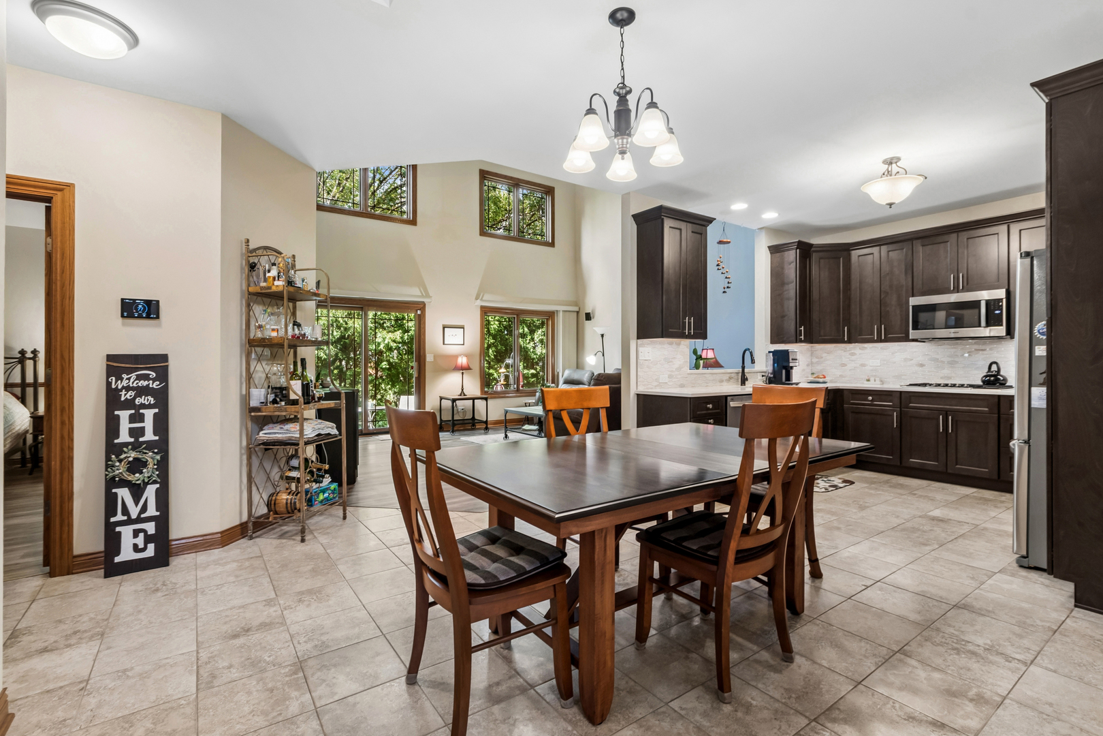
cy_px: 368
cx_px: 552
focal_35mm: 15
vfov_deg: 77.3
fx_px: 460
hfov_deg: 100.4
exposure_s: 1/10
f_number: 9
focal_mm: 10
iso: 250
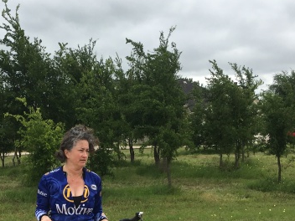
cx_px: 72
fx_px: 562
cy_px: 203
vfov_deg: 21.7
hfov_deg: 28.9
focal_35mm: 66
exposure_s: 1/1538
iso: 25
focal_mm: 4.15
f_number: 2.2
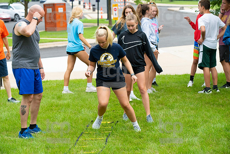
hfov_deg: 16.8
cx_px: 115
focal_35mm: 122
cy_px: 77
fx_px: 780
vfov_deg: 11.2
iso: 1250
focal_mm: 122
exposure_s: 1/1000
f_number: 5.6
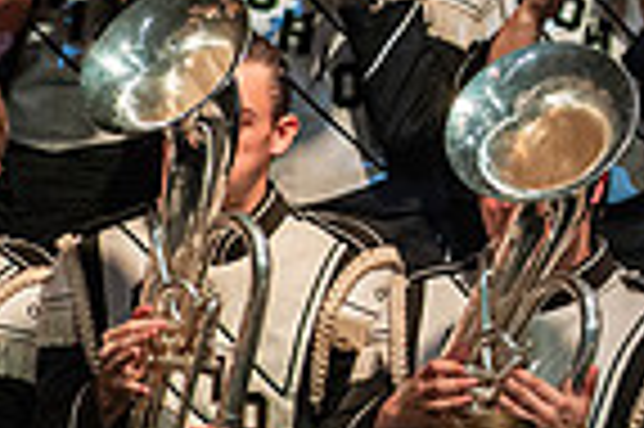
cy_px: 239
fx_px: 21817
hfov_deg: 1.7
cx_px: 1229
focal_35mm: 1221
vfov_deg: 1.1
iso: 5000
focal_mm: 300
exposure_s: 1/400
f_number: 5.6
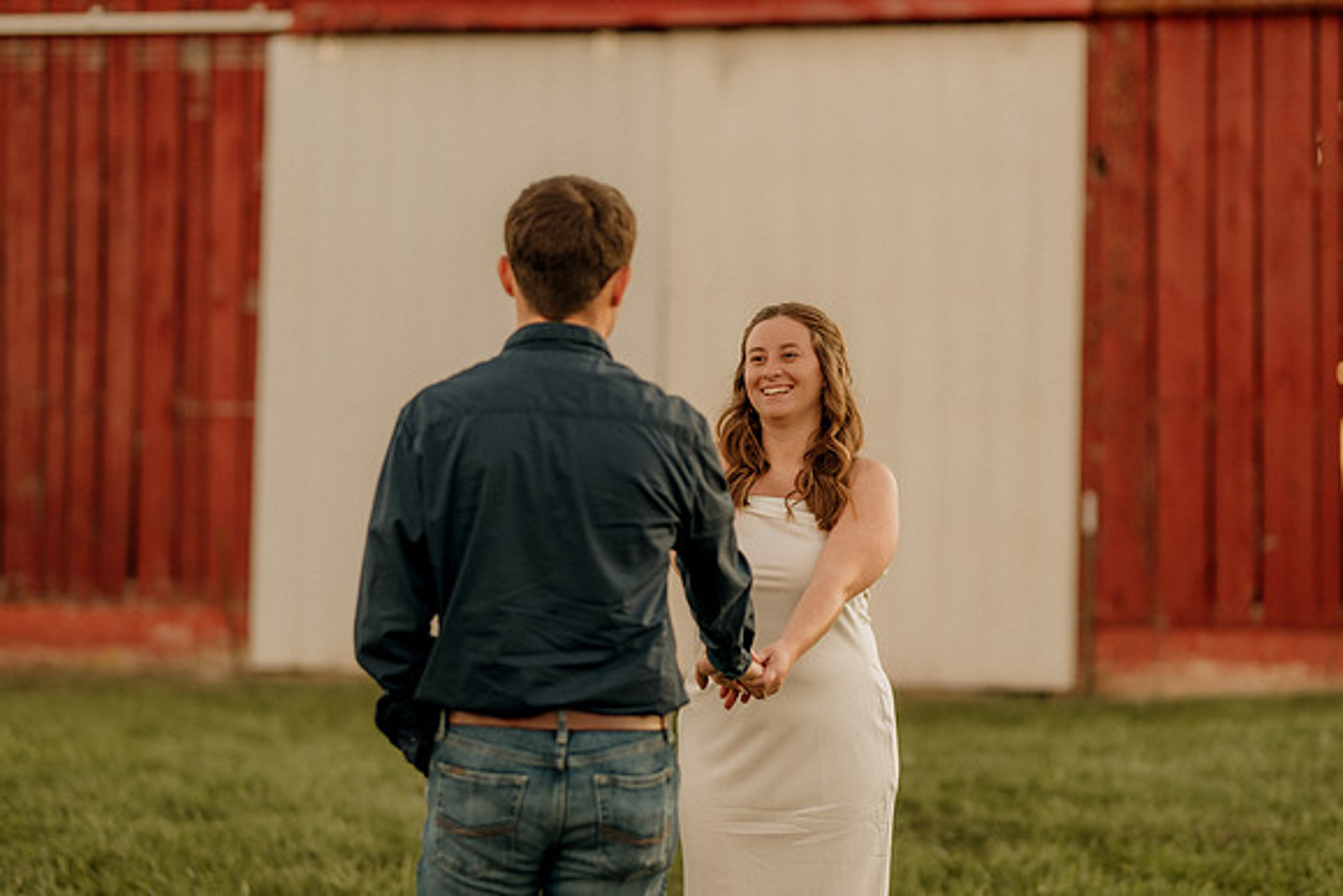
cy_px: 448
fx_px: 3172
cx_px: 672
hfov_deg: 23.9
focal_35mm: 85
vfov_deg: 16.1
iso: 200
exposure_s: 1/100
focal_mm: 85
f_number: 1.8
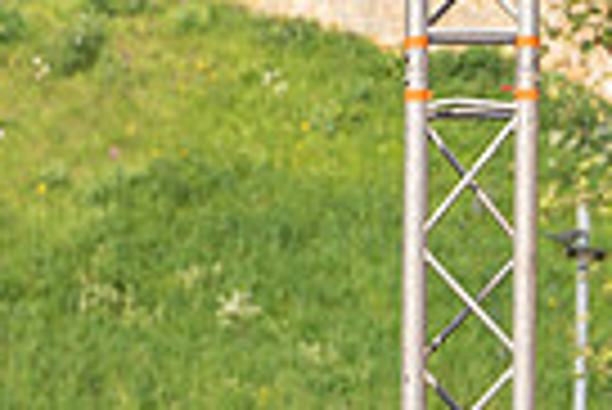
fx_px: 7113
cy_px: 683
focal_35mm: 418
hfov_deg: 4.9
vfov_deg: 3.3
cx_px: -558
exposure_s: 1/1000
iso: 200
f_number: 4
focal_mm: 98
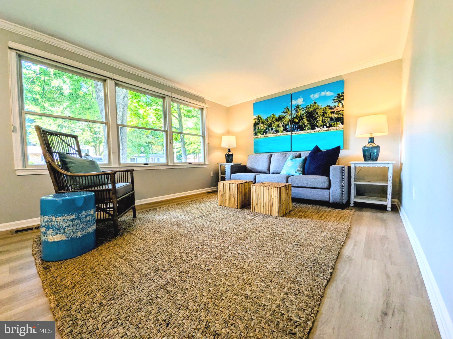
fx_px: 183
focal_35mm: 14
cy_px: 170
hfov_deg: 102.1
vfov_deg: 85.7
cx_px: 226
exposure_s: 1/120
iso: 97
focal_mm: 1.85
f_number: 2.2
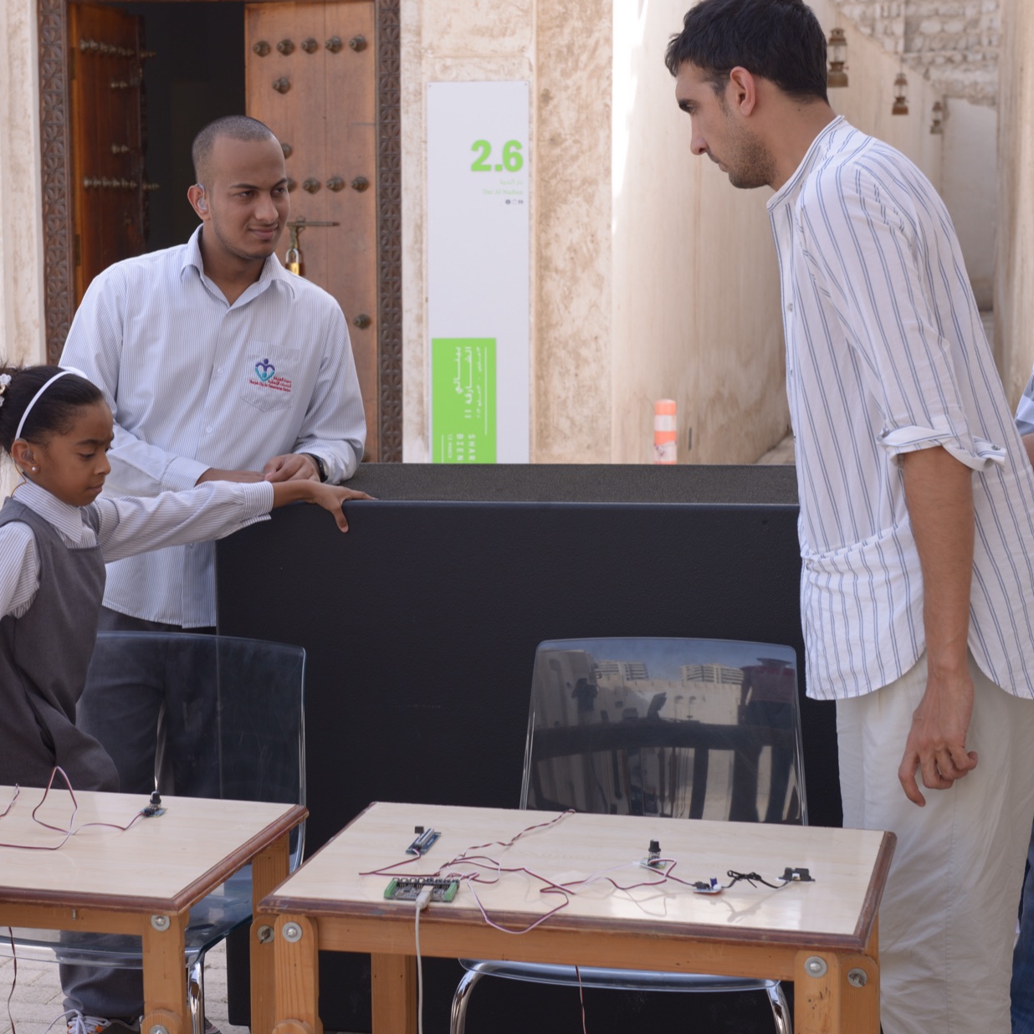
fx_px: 2602
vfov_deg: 22.5
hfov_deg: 22.4
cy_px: 525
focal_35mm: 77
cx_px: 406
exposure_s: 1/125
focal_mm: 56
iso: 160
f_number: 8
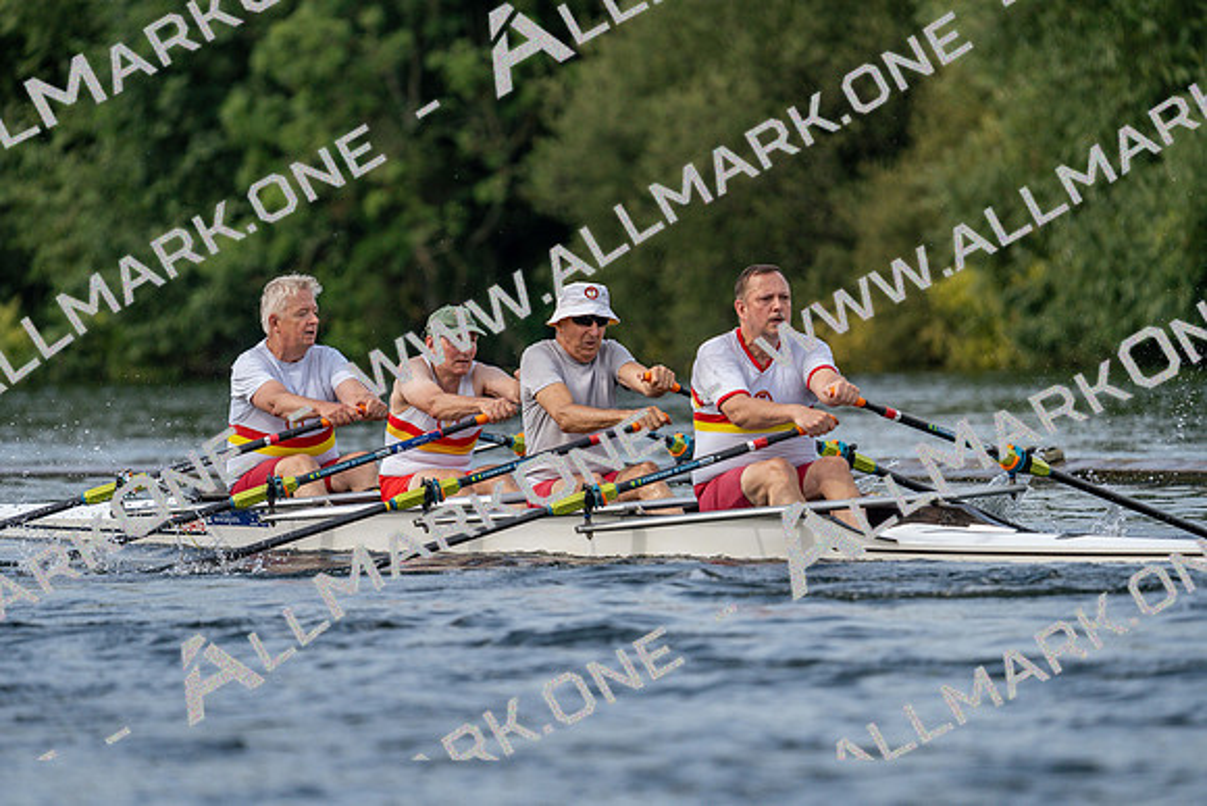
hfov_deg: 5.1
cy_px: 403
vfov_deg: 3.4
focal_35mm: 407
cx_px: 604
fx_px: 13648
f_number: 6.3
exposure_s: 1/1600
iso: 400
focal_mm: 407
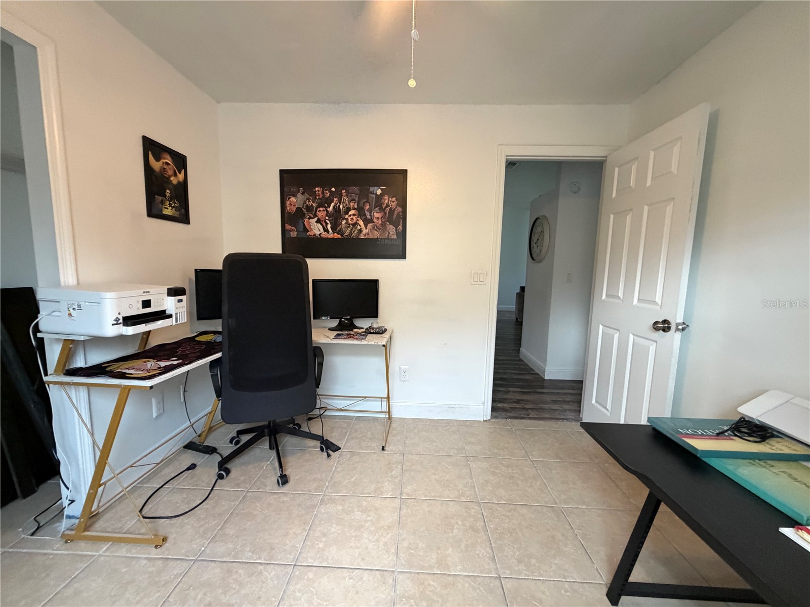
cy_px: 304
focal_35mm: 14
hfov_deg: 102.1
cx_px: 405
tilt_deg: -6.1
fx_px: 328
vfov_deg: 85.7
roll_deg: -0.7
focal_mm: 2.22
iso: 500
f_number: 2.2
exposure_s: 1/60
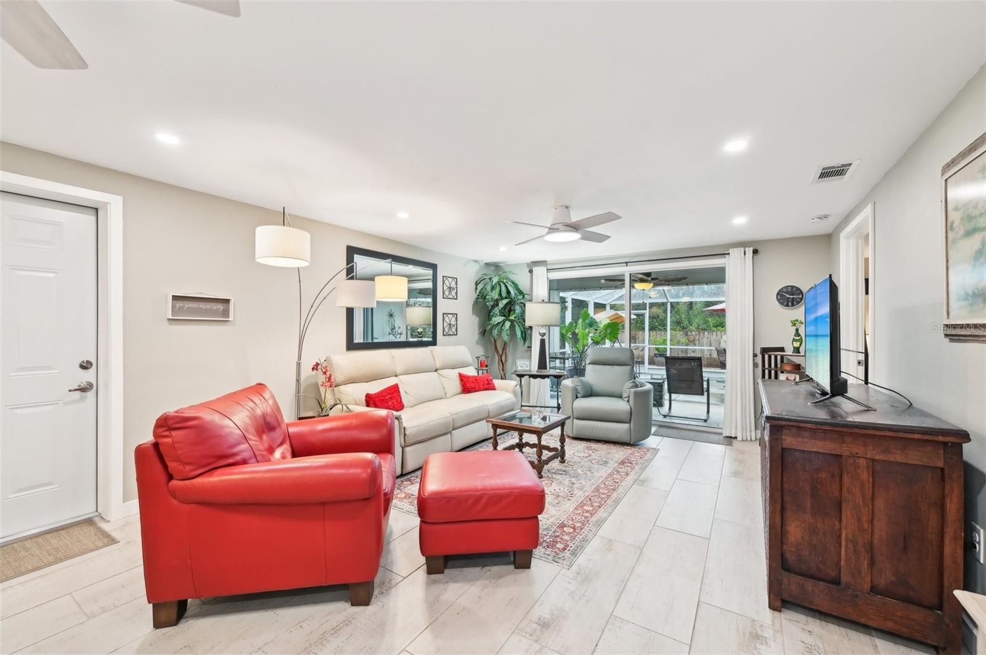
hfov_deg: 104.3
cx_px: 493
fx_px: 383
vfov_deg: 81.1
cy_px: 328
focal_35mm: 14
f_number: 8
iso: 400
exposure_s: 1/15
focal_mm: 14
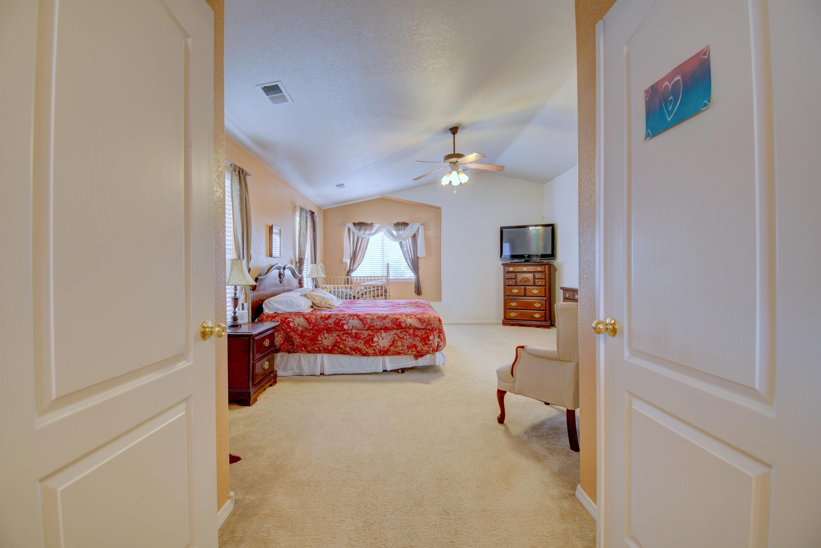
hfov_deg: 100.4
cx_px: 410
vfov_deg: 77.3
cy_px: 274
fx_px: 342
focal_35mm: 15
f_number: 4.5
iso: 100
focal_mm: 10
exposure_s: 1/5
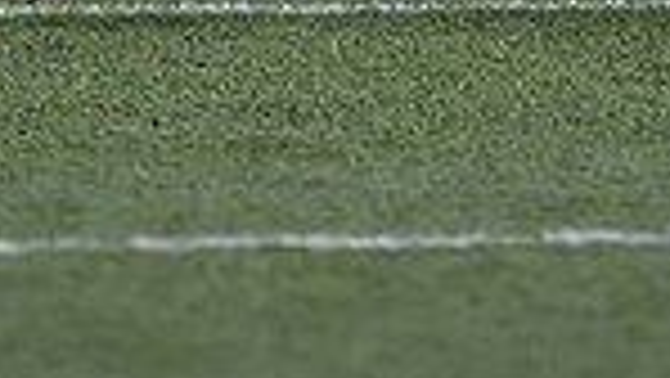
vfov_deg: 0.6
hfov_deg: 1.0
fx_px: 38999
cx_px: 529
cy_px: -533
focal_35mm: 2194
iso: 500
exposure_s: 1/4000
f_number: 3.2
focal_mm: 400
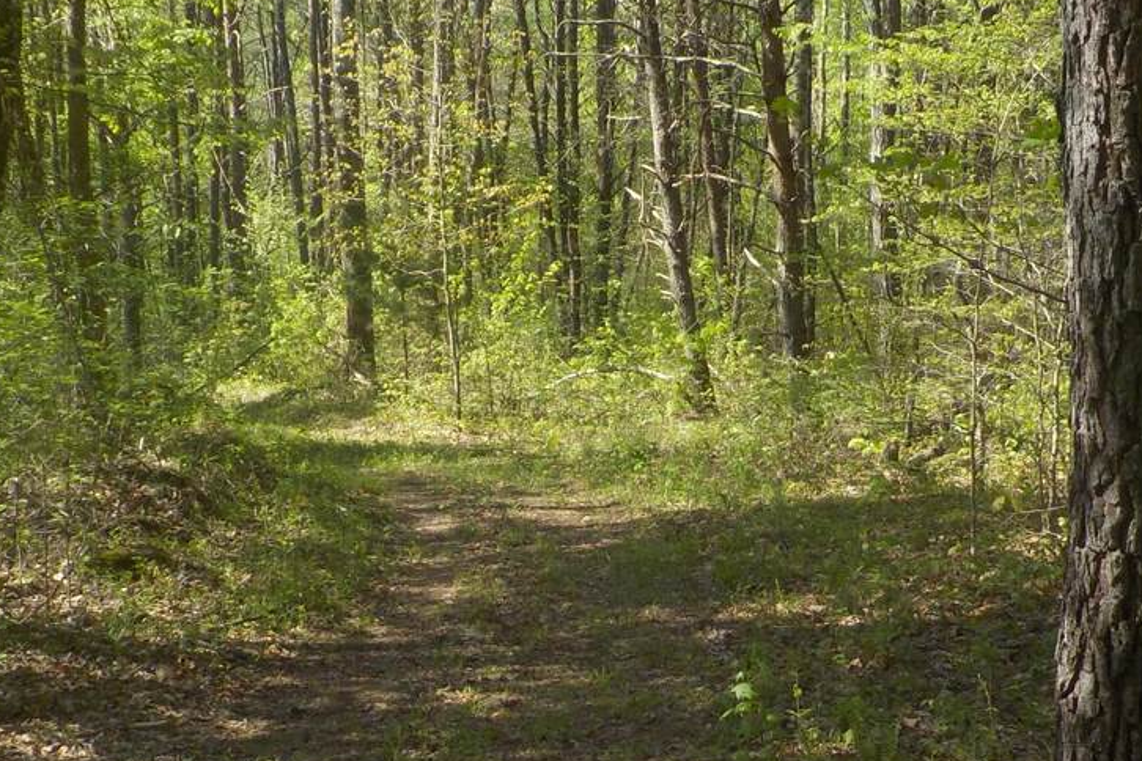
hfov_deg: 36.2
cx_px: 560
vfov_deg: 24.5
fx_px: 1745
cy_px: 528
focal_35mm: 55
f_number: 3.3
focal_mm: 4.1
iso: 125
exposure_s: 1/320
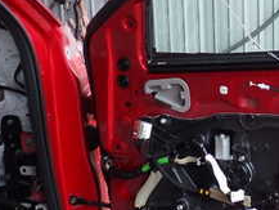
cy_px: 91
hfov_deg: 21.6
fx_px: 669
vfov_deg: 17.8
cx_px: 350
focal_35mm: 83
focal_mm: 5.4
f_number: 2.3
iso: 100
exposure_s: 1/60
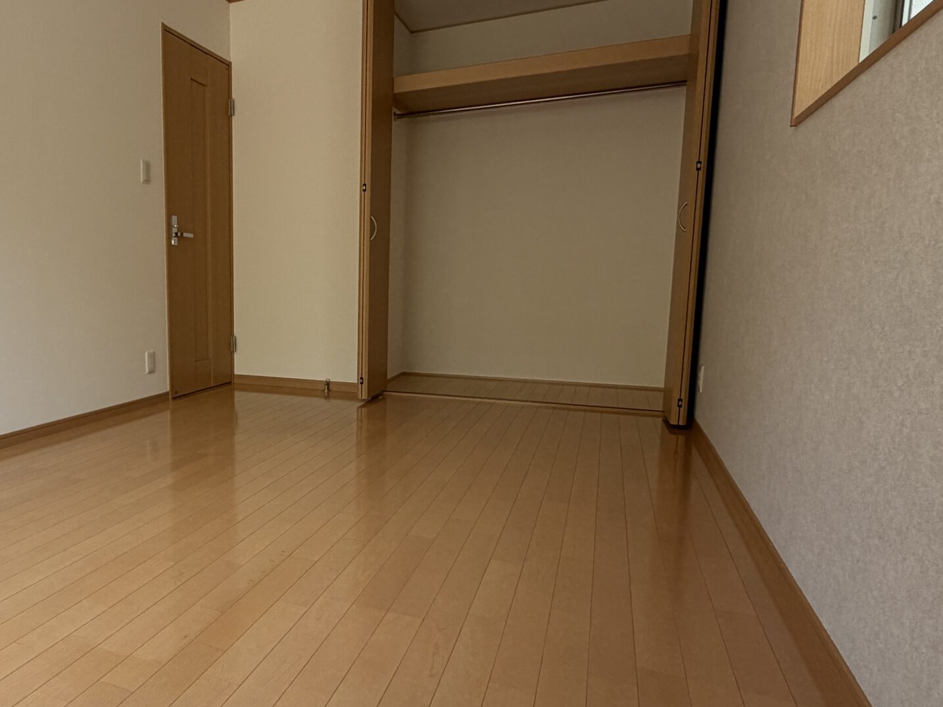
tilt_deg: -6.5
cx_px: 263
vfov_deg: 54.9
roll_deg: +1.3
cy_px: 364
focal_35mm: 25
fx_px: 681
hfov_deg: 66.1
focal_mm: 2.22
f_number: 2.2
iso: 125
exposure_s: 1/121
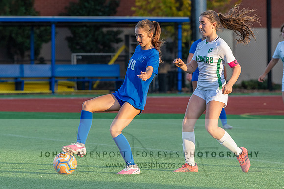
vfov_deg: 4.7
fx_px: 2287
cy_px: 60
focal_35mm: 290
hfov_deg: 7.1
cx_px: 111
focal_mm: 200
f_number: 5.6
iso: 1250
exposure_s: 1/500
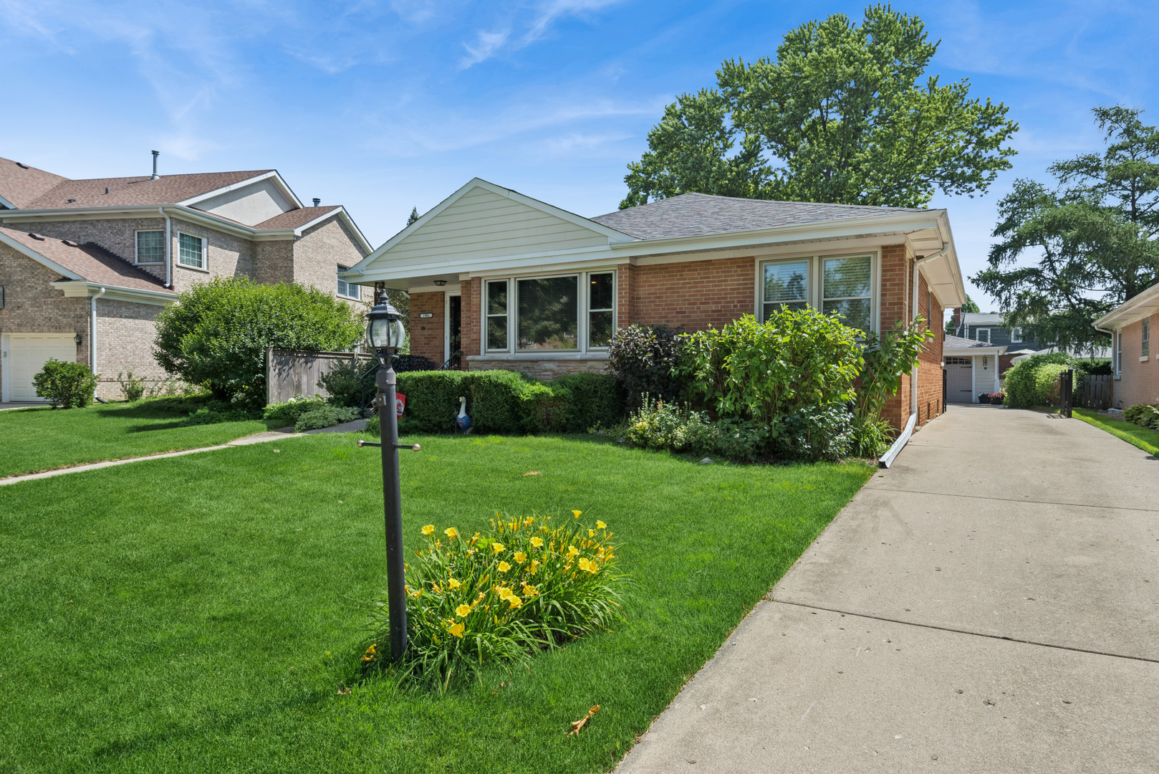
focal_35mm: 21
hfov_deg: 81.2
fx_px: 676
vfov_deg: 59.5
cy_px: 387
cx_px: 580
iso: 200
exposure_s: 1/320
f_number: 11
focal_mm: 21
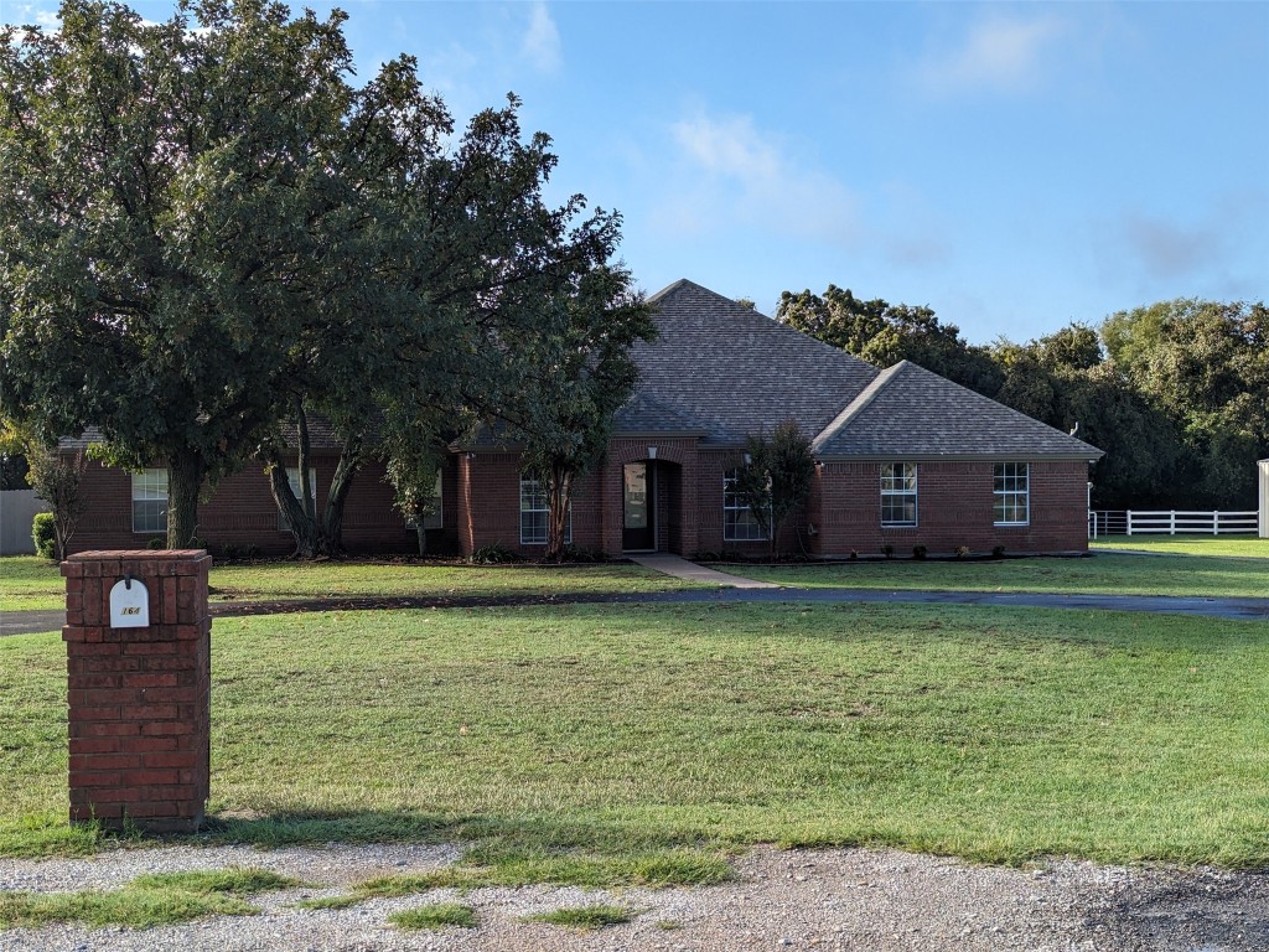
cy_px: 476
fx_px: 1760
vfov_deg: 30.3
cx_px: 634
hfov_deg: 39.7
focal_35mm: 48
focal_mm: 6.81
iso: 47
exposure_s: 1/1027
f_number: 1.85
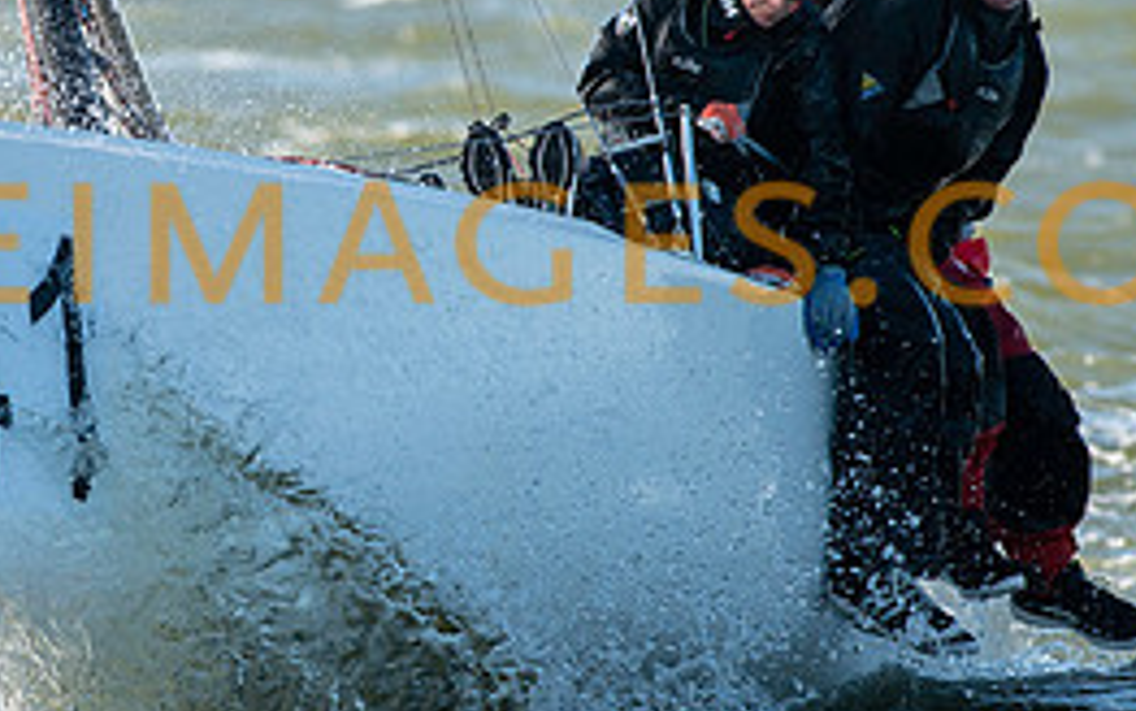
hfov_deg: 3.6
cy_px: 401
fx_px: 17871
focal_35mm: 577
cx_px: 100
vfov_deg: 2.3
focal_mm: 200
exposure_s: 1/2000
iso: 320
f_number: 5
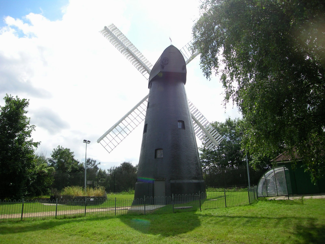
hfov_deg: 51.4
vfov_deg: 39.7
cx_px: 162
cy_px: 122
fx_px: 338
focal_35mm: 36
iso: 64
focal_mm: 7.5
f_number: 2.7
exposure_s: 1/1000
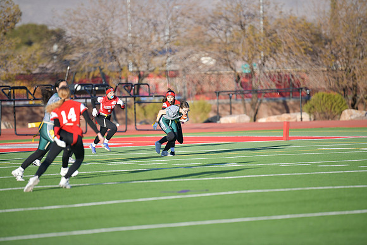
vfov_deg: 4.6
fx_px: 3059
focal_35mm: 300
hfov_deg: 6.9
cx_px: 184
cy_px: 122
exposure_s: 1/800
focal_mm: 300
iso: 64
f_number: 2.8
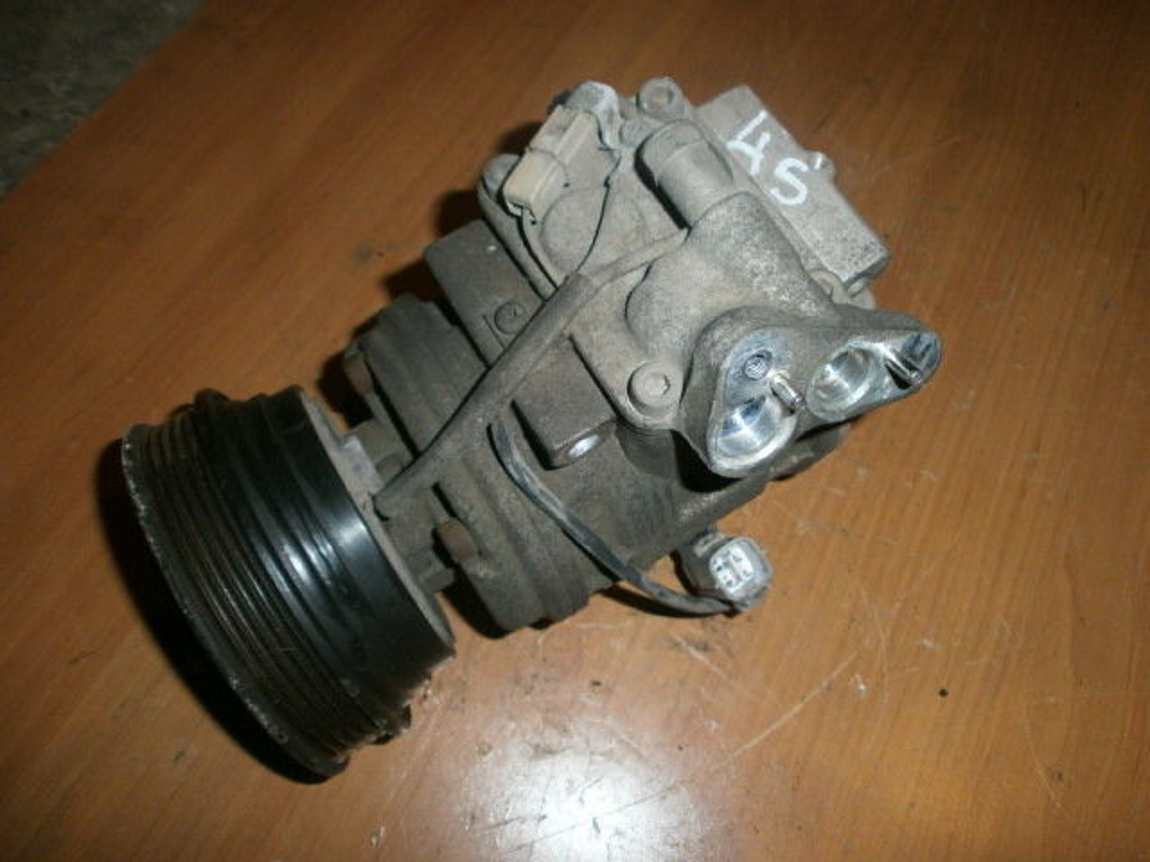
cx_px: 575
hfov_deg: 65.3
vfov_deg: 51.4
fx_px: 897
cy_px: 431
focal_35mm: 27
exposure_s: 1/30
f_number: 2.9
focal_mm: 4.8
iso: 125
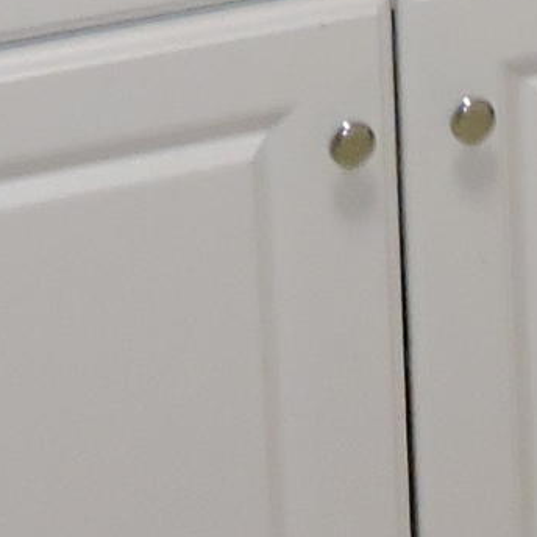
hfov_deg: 9.3
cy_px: -752
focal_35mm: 185
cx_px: 628
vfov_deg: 8.6
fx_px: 3247
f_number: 3.3
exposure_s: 1/40
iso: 400
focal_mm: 4.3
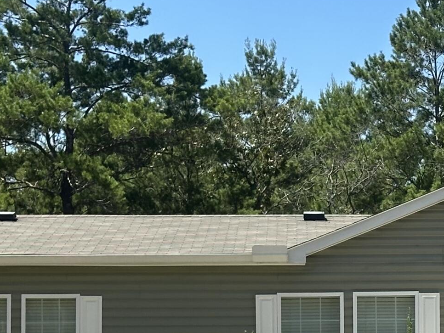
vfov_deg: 9.9
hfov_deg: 13.0
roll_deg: +0.4
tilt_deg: +2.2
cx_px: 478
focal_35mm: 149
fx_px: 1912
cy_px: 305
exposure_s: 1/2597
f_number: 1.78
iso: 64
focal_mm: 6.86
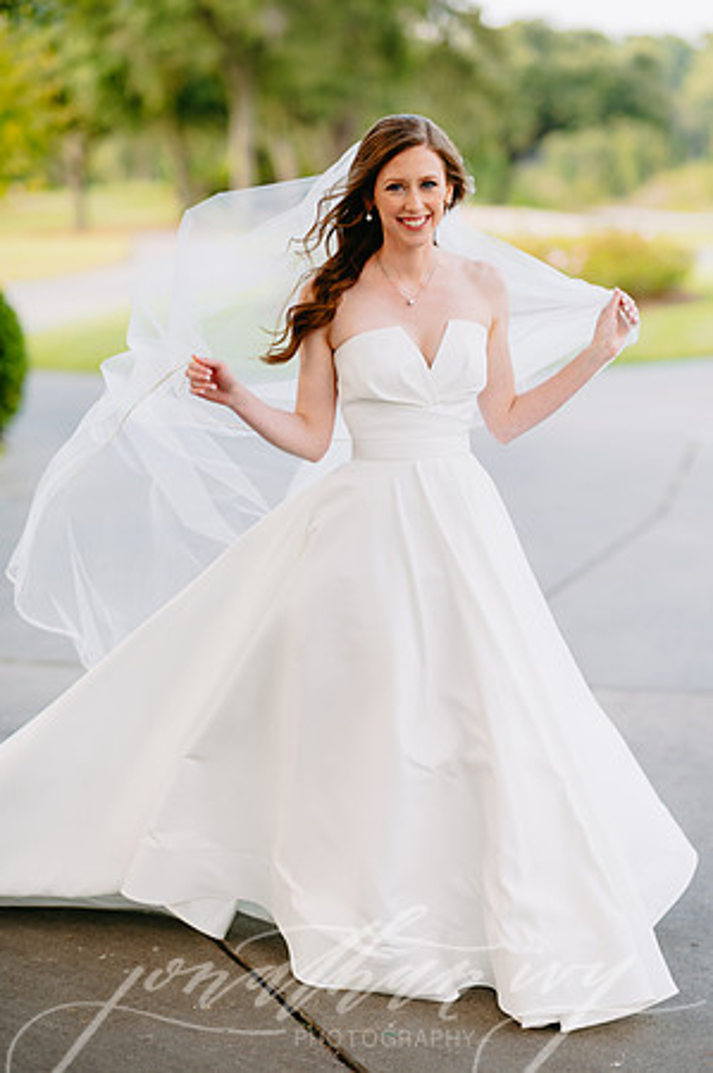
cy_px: 536
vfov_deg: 23.9
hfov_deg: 16.0
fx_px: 2531
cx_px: 356
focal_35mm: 85
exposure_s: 1/400
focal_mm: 85
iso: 100
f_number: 2
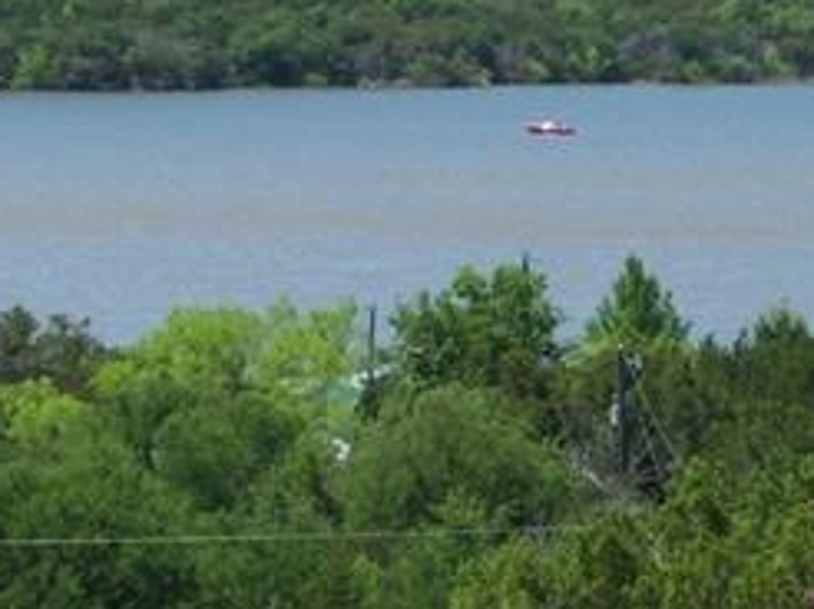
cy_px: 99
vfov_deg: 5.3
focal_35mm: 281
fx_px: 6601
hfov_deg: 7.1
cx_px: 328
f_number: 4.9
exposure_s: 1/400
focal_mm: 22.5
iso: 80
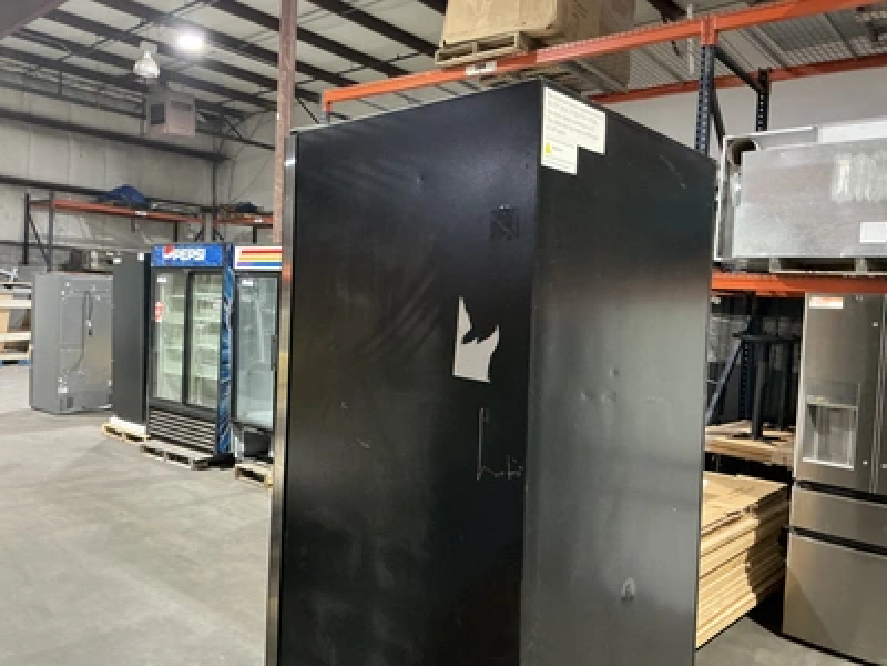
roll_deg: -2.4
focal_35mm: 28
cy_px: 333
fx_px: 717
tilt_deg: -2.5
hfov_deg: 63.4
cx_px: 444
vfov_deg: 49.7
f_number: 1.8
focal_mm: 3
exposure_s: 1/31
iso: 320
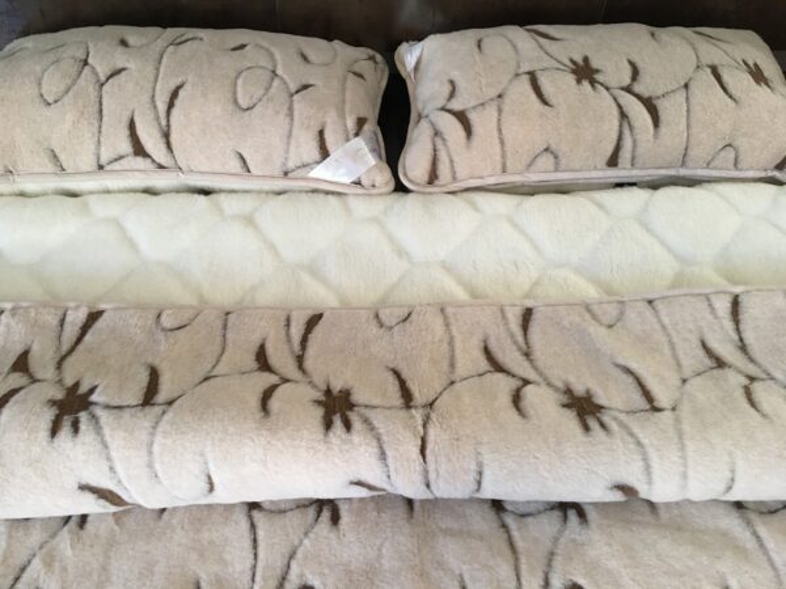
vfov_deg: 48.2
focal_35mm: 29
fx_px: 658
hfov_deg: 61.7
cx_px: 393
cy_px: 294
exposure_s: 1/33
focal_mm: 4.15
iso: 125
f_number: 2.2
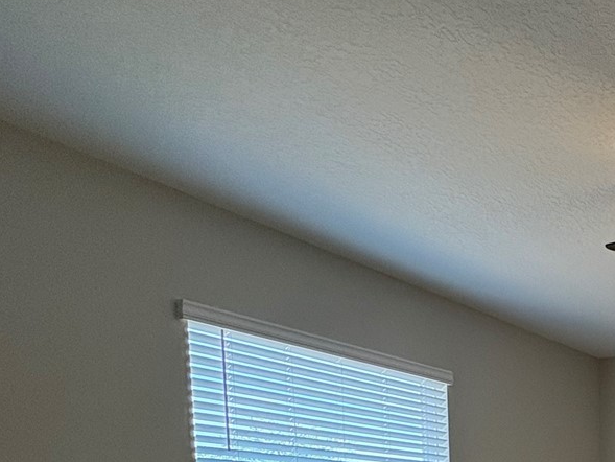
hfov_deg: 36.0
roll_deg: -0.4
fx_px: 675
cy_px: 588
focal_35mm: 38
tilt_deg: -4.5
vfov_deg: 30.4
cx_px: 766
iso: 160
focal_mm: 2.22
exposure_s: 1/120
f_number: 2.2
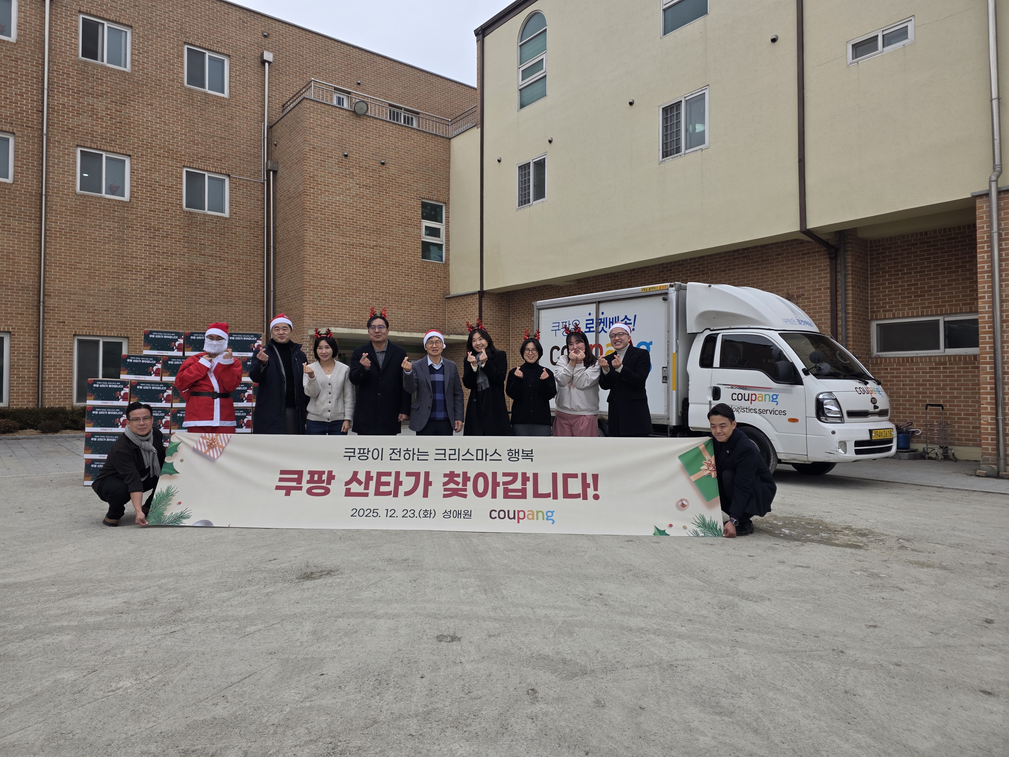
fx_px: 670
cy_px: 378
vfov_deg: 58.9
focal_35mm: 23
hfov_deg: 73.9
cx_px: 504
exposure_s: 1/1874
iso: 80
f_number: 1.7
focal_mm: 6.3
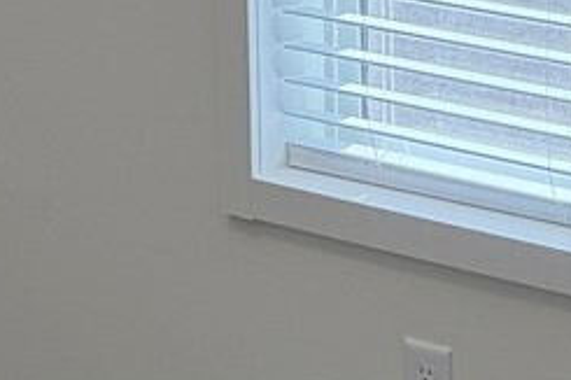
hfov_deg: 12.6
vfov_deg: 8.4
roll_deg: +0.1
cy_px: 389
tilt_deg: -20.9
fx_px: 2584
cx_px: 415
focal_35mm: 163
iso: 100
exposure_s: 1/433
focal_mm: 6.76
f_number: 1.78
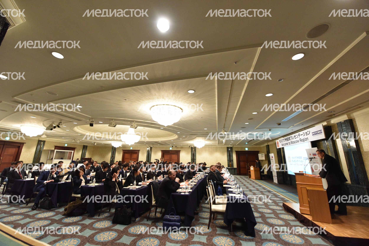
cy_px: 123
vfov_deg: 81.2
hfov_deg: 104.2
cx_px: 184
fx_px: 144
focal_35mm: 14
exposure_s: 1/100
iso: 5000
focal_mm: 14
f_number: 4.5
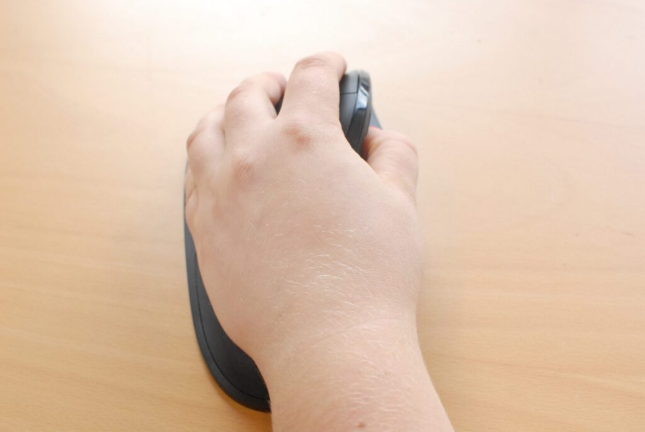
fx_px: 942
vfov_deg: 25.8
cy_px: 216
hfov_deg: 37.8
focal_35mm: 52
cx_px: 322
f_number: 5.6
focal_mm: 35
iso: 500
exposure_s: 1/50
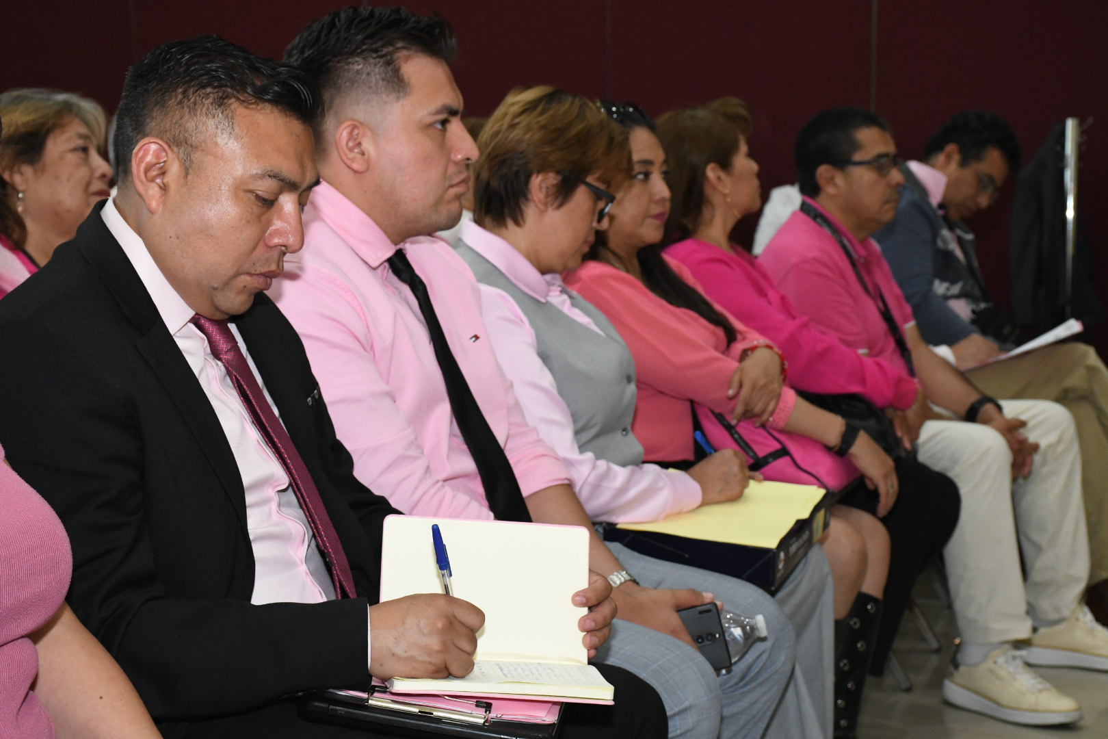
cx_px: 554
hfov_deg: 27.0
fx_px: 2308
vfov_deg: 18.2
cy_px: 370
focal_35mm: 75
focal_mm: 50
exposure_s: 1/125
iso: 2500
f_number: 8
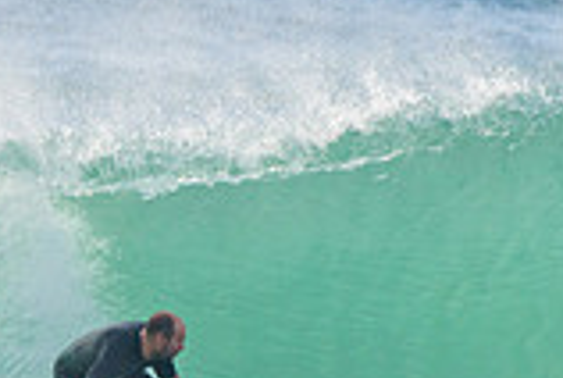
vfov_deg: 0.6
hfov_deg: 0.9
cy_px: 370
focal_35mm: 2241
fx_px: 35112
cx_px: 96
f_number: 5.6
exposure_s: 1/2000
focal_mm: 500
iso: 400
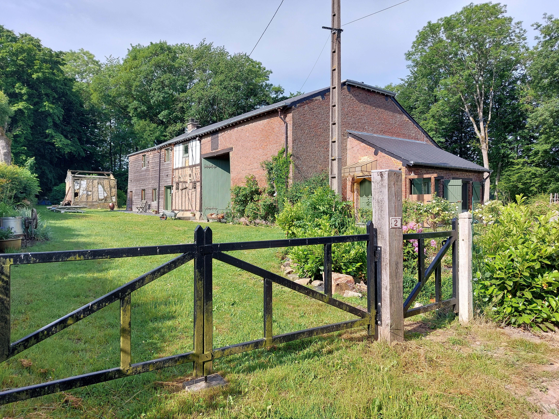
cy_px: 210
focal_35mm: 24
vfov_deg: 56.8
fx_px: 388
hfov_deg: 71.6
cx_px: 280
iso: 25
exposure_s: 1/655
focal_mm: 5.23
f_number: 1.8
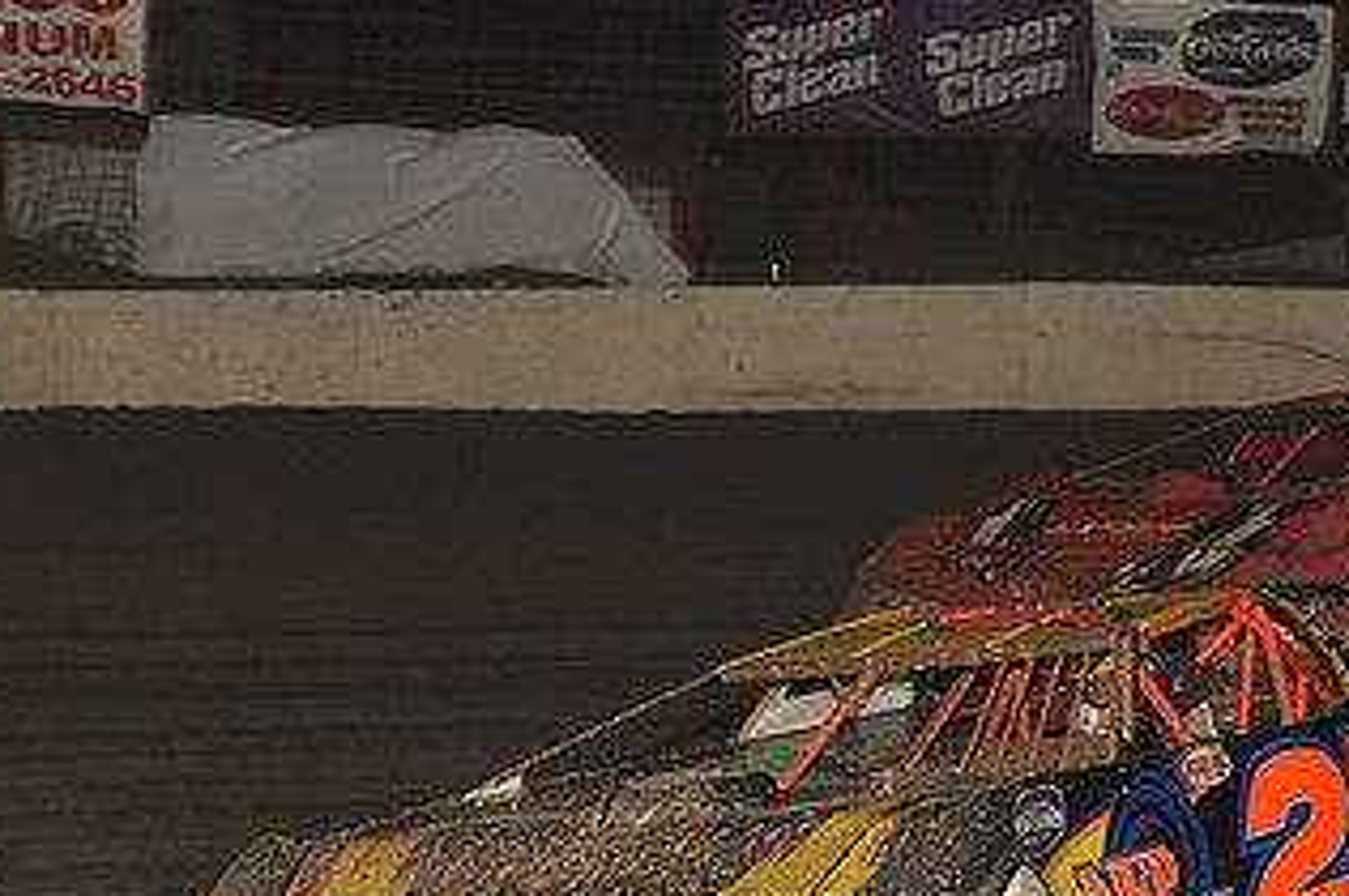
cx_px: 768
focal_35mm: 158
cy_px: 751
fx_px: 5914
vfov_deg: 8.6
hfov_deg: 13.0
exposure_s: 1/320
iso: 800
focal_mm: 86
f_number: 6.3
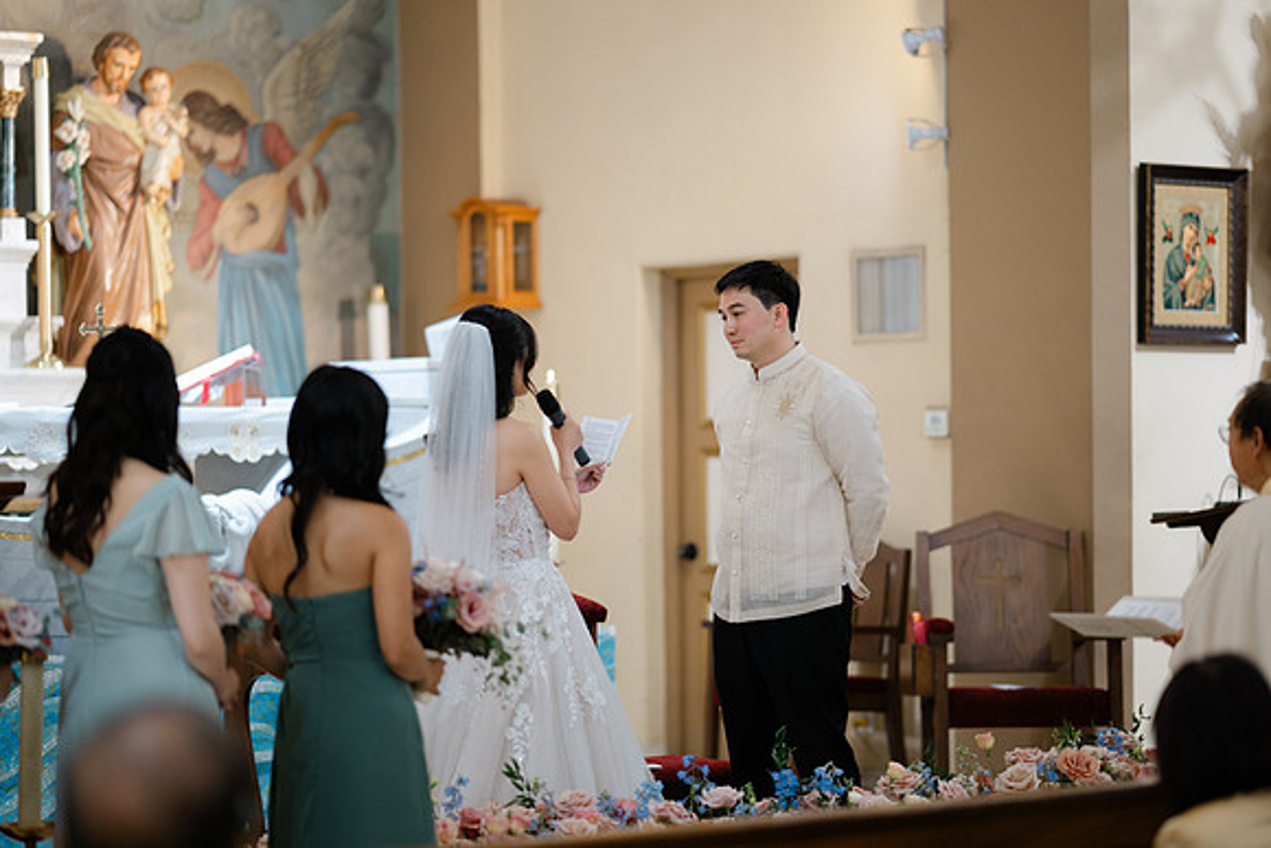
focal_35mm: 105
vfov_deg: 13.0
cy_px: 424
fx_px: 3708
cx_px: 636
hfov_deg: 19.5
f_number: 1.4
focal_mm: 105
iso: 320
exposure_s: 1/100
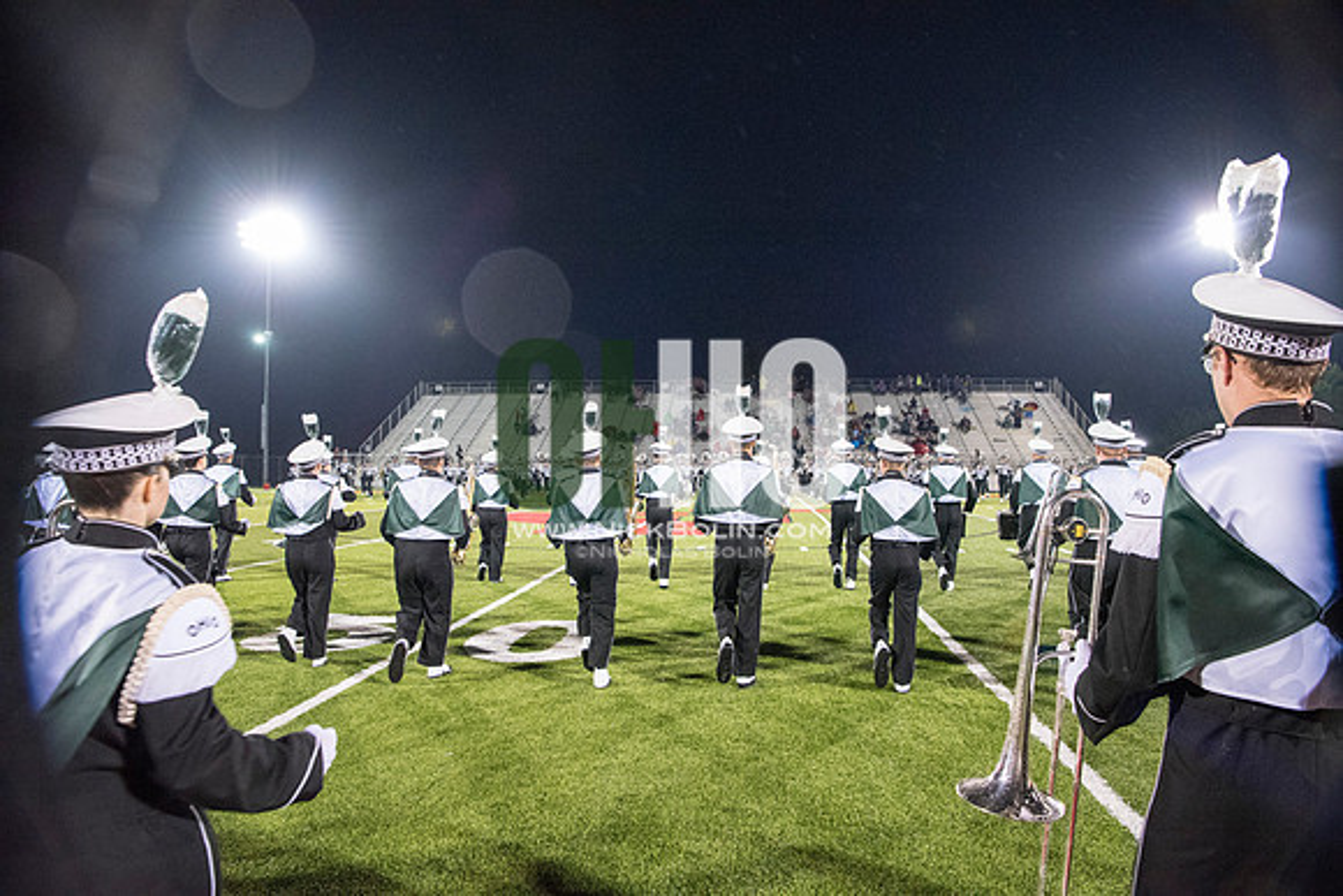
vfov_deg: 53.2
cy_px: 448
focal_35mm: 24
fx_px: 896
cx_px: 672
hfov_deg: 73.7
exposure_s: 1/200
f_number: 5.6
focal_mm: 24
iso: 5000
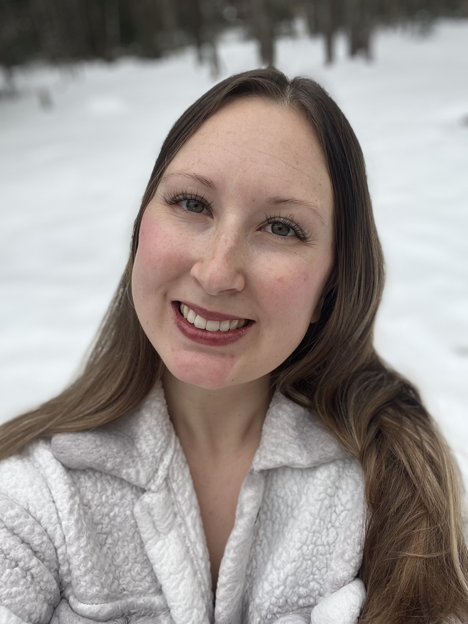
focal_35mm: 30
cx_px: 234
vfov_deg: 60.0
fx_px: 541
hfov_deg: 46.8
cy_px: 312
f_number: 2.2
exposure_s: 1/121
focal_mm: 2.71
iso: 25
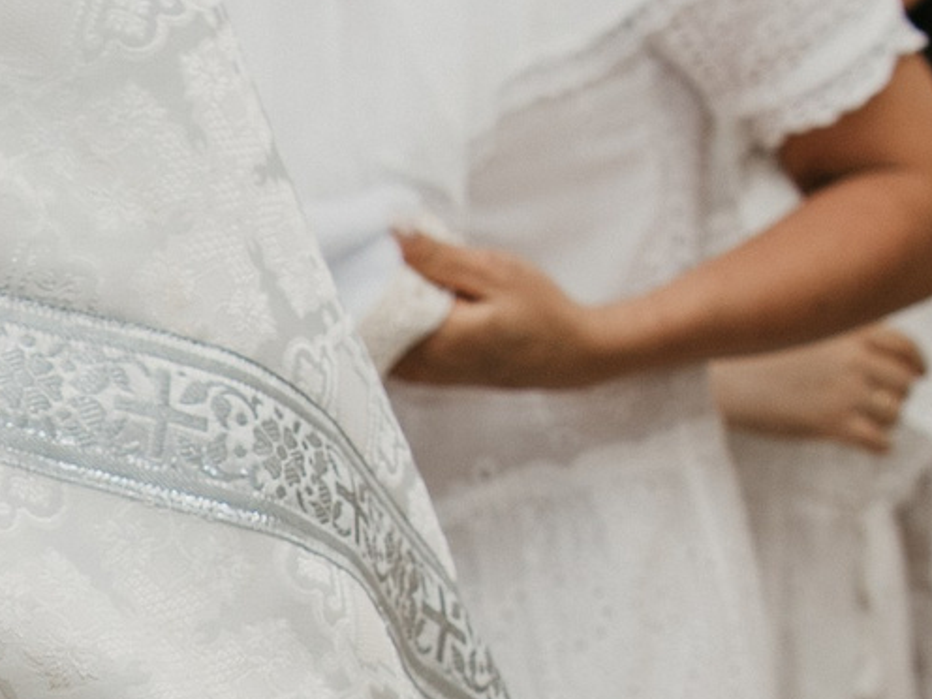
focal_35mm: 145
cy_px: 937
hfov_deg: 13.0
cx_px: -371
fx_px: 3904
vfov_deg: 10.0
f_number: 4
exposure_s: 1/160
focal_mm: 26
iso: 125
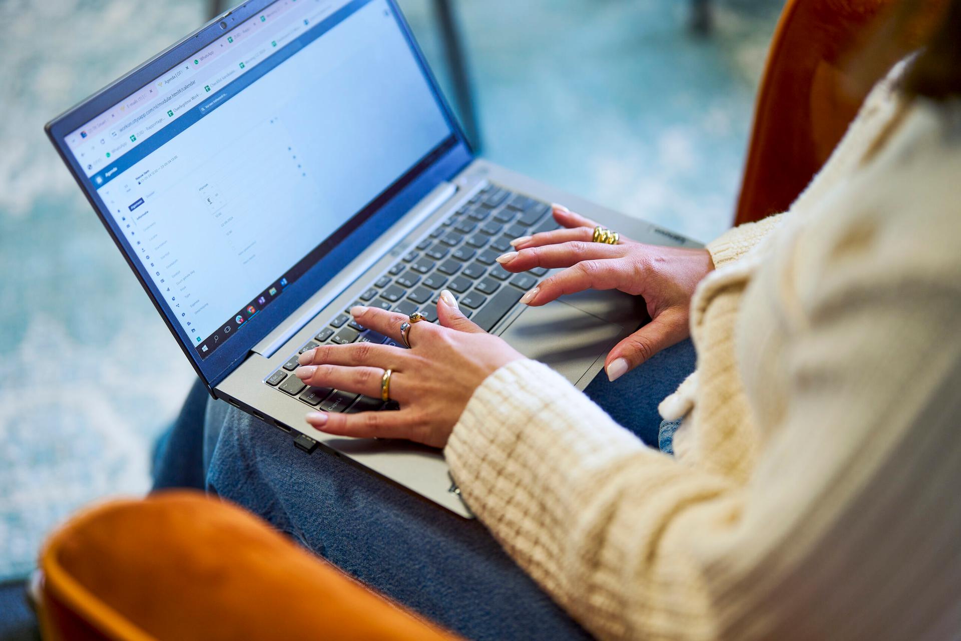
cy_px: 320
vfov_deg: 27.0
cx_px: 480
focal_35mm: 50
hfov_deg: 39.6
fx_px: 1335
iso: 200
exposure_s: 1/250
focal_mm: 50
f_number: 1.4
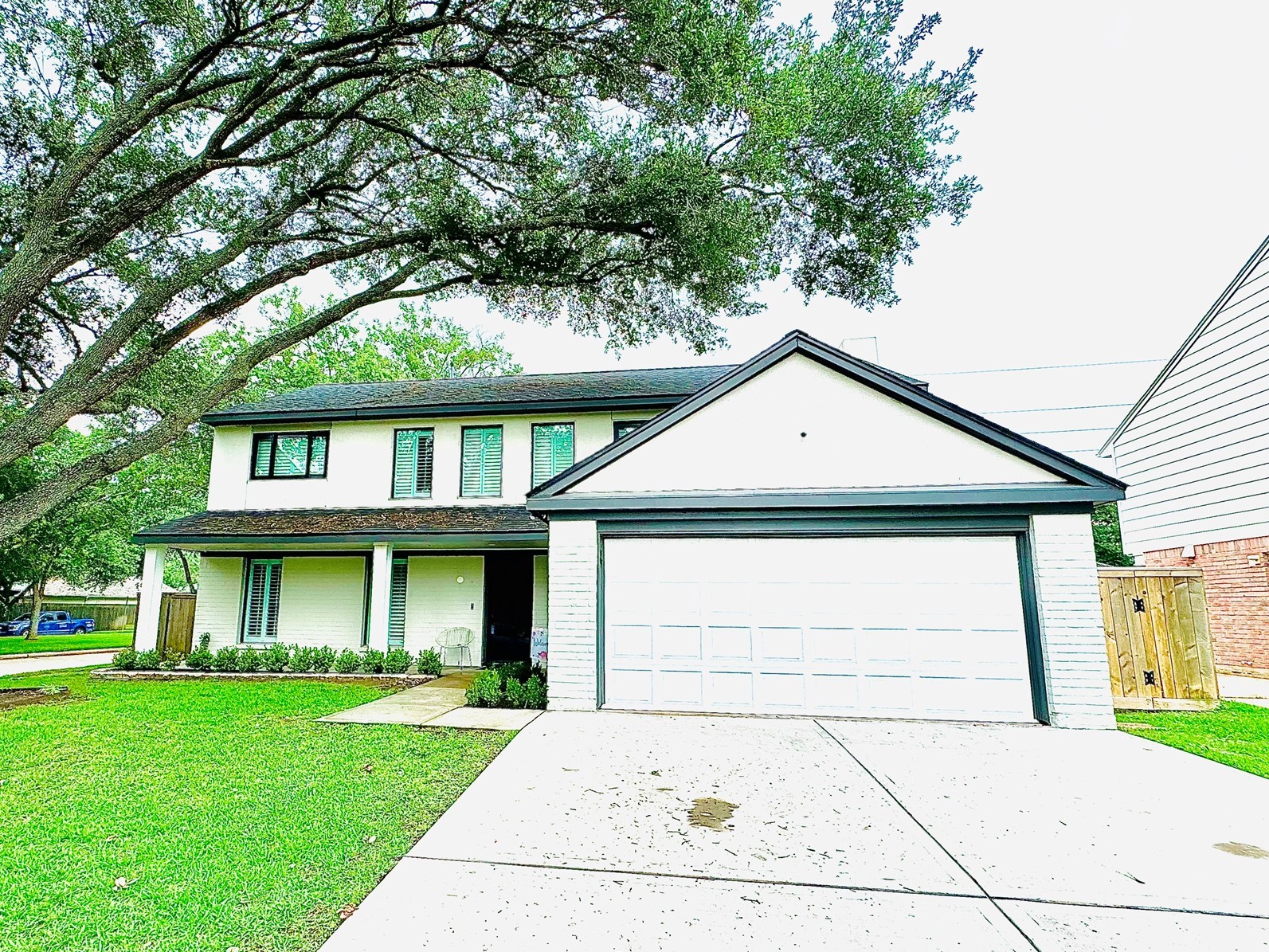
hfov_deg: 87.5
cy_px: 509
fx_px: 660
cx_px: 572
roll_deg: -0.6
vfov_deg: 71.5
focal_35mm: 18
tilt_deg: +8.7
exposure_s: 1/625
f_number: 2.2
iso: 40
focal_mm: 2.22
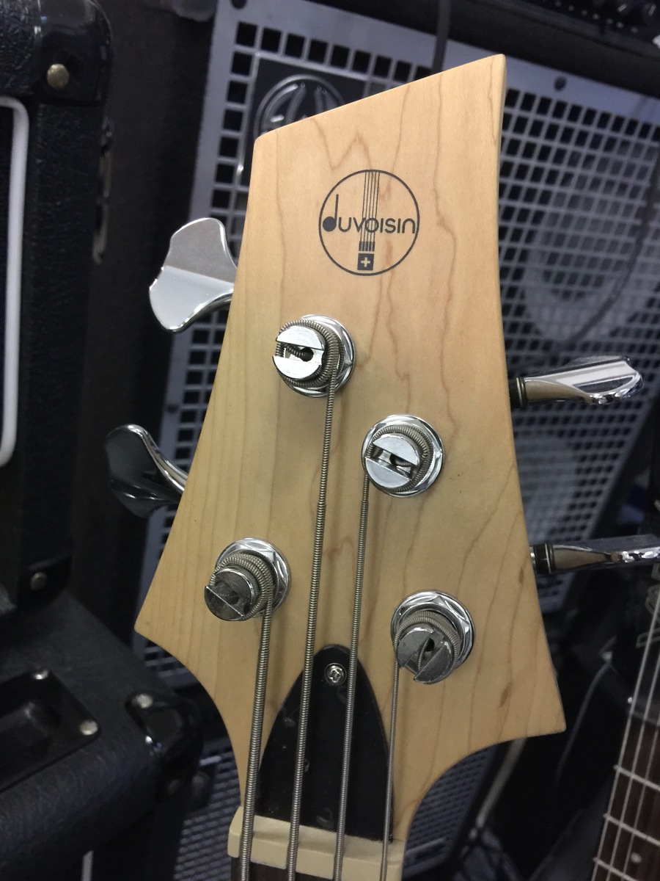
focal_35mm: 29
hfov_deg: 48.2
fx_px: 737
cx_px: 330
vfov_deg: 61.7
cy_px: 440
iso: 125
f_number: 2.2
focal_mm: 4.15
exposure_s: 1/8
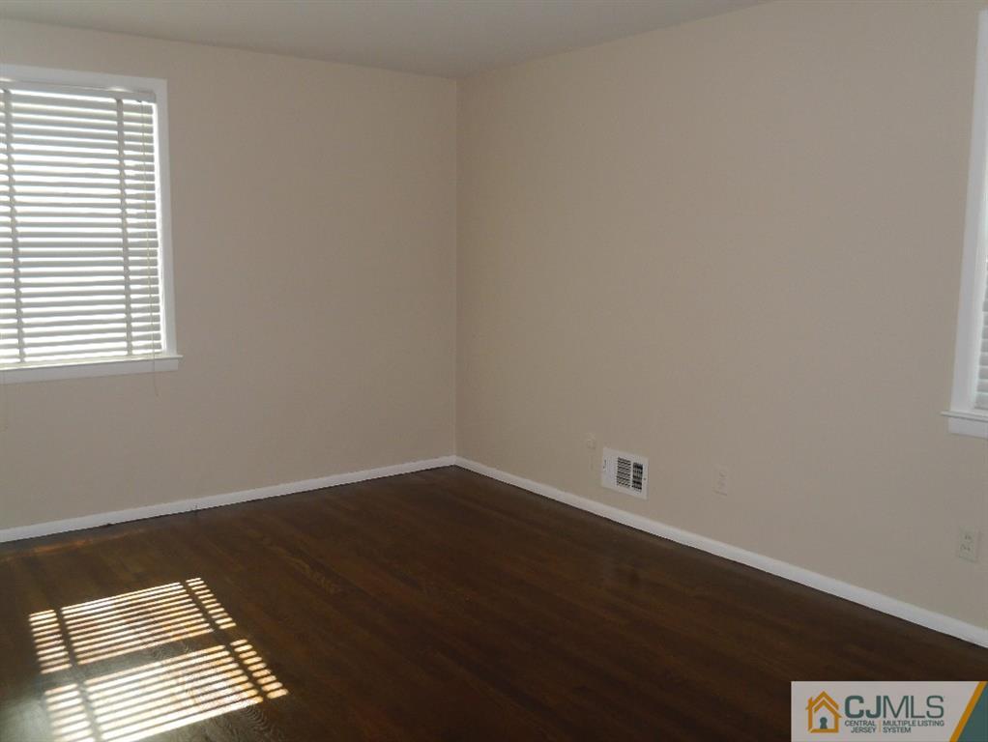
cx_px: 494
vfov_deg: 36.0
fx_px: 1142
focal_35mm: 40
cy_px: 371
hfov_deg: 46.8
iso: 800
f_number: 4.5
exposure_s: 1/125
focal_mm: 20
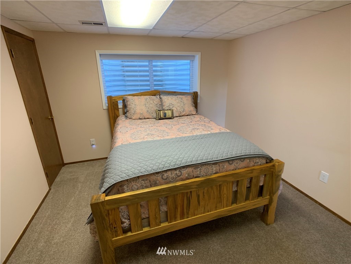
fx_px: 264
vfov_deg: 53.1
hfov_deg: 67.3
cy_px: 132
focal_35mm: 26
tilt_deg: -18.4
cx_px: 176
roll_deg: +0.2
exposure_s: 1/60
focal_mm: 4.25
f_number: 1.8
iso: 160
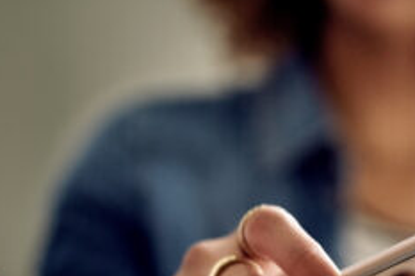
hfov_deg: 15.5
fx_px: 1486
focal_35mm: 129
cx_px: 440
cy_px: 322
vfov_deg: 10.5
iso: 640
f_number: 1.6
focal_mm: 50
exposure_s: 1/320
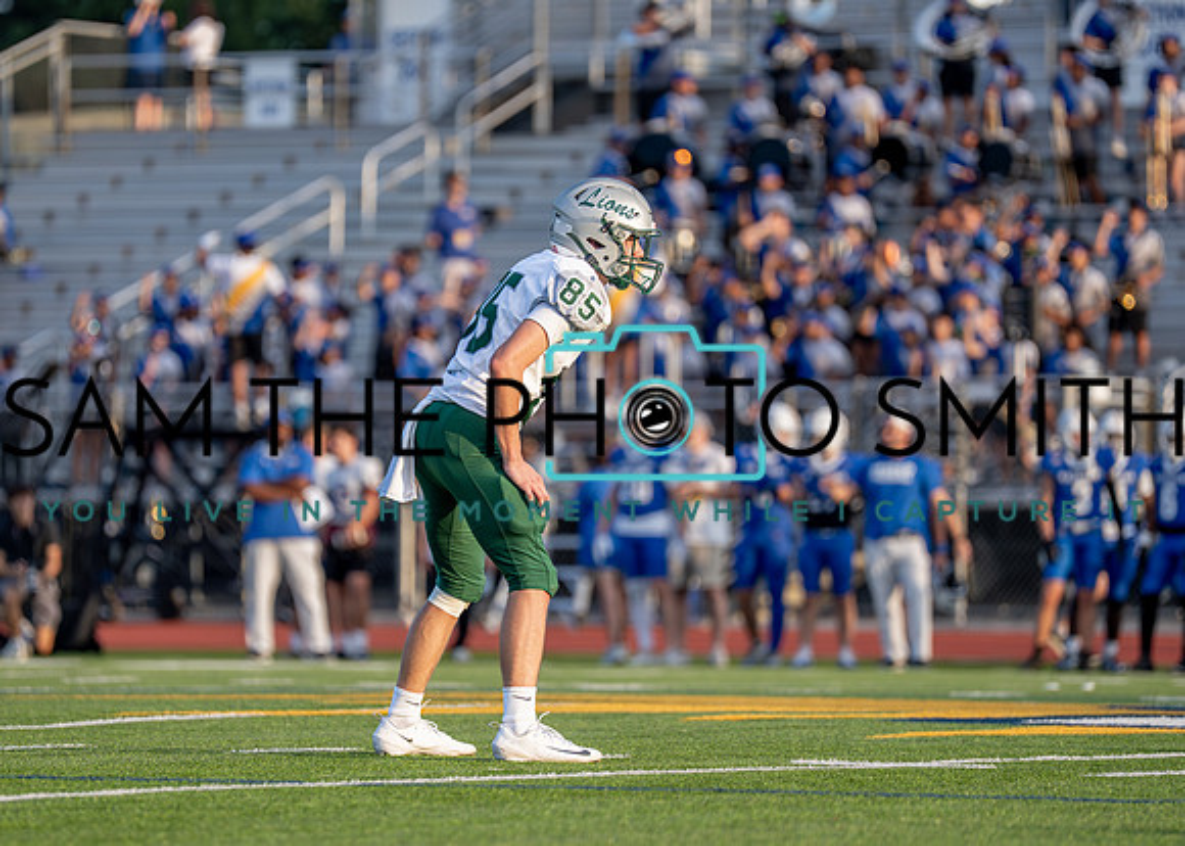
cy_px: 420
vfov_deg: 5.2
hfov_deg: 7.3
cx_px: 511
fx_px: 9279
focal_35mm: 276
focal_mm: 200
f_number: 2.8
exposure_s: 1/2000
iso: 320
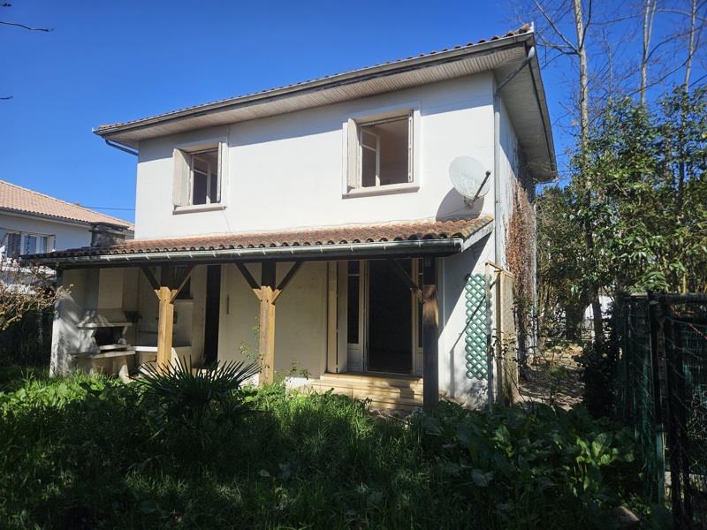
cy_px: 265
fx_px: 470
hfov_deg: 73.9
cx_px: 354
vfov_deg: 58.9
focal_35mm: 23
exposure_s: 1/2483
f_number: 1.8
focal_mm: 5.4
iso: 25
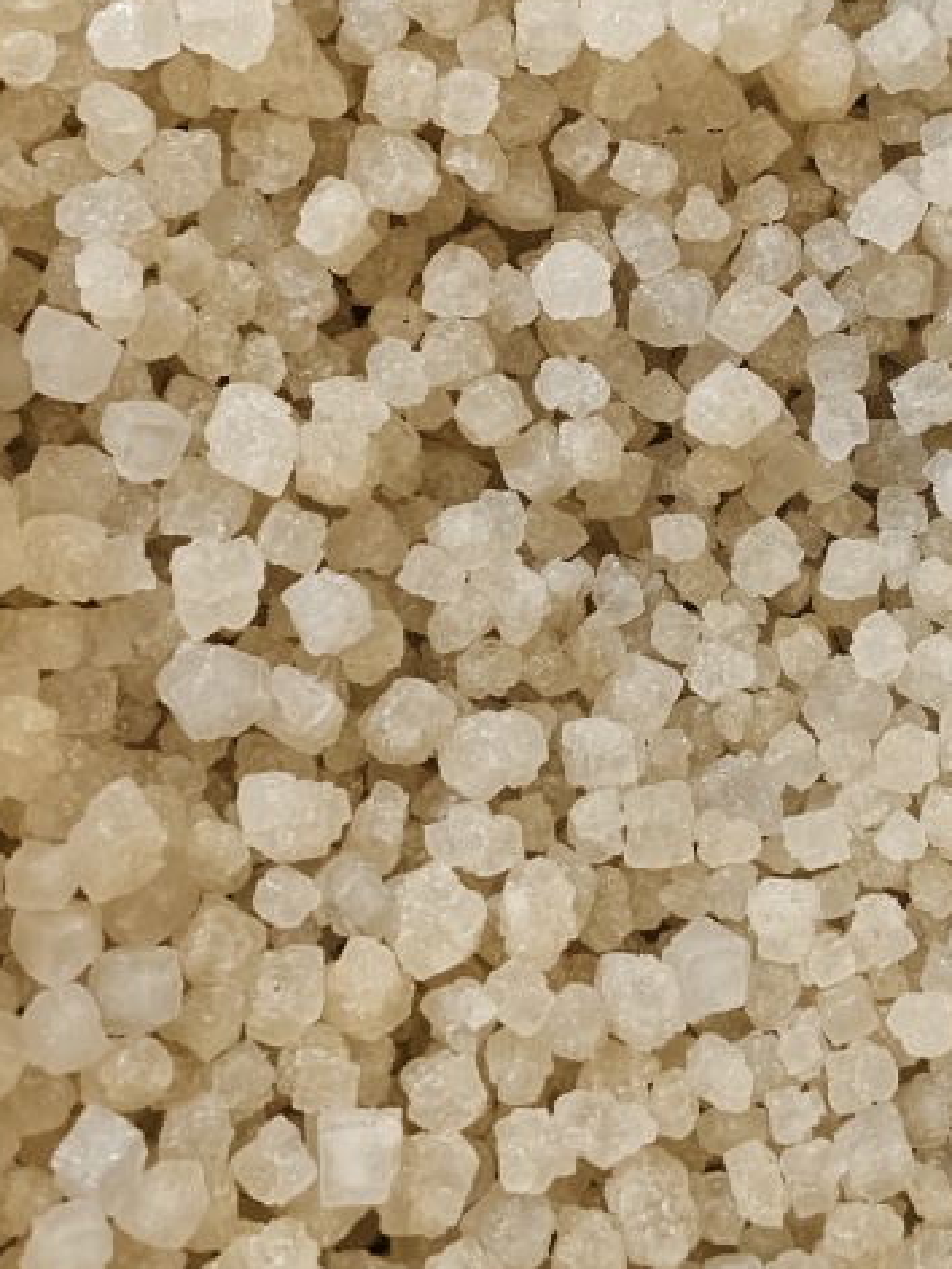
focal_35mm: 52
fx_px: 1907
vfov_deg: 36.5
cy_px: 453
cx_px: 662
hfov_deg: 27.8
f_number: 1.88
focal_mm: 5.56
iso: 6435
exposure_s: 1/241
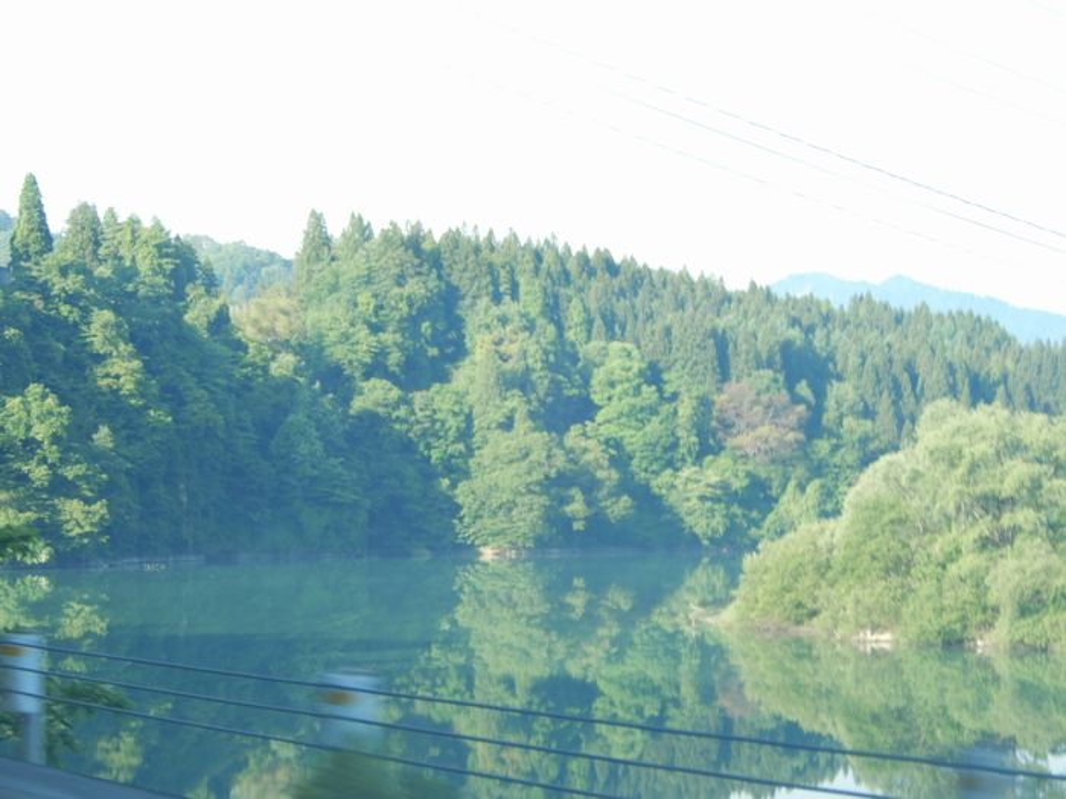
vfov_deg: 17.4
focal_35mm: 85
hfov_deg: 23.0
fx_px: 2618
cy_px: 400
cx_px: 533
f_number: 5
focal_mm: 15.2
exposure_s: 1/60
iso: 80
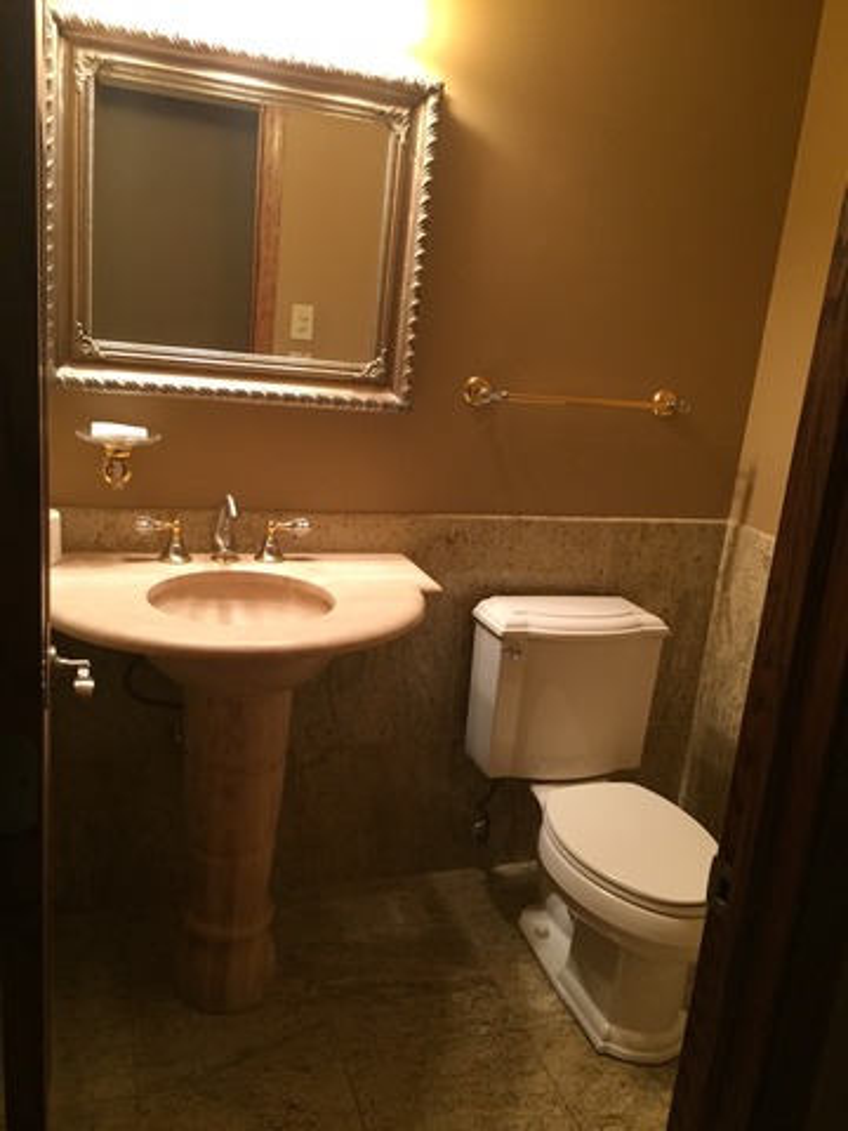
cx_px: 424
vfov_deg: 61.7
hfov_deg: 48.2
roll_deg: -5.8
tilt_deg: -15.2
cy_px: 566
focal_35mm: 29
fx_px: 947
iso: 200
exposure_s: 1/30
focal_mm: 4.15
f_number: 2.2
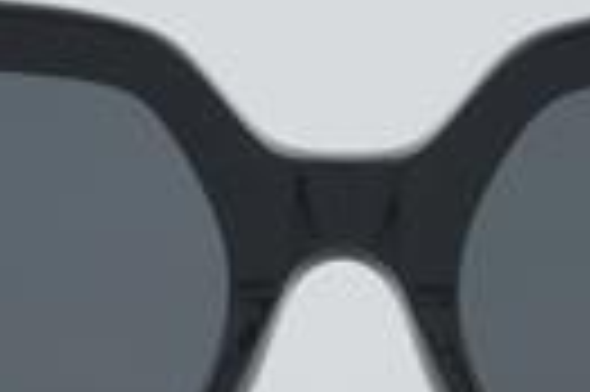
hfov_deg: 8.2
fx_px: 4117
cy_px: 252
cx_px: 347
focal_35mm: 252
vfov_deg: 5.4
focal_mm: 55
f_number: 32
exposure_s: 1/4
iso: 100
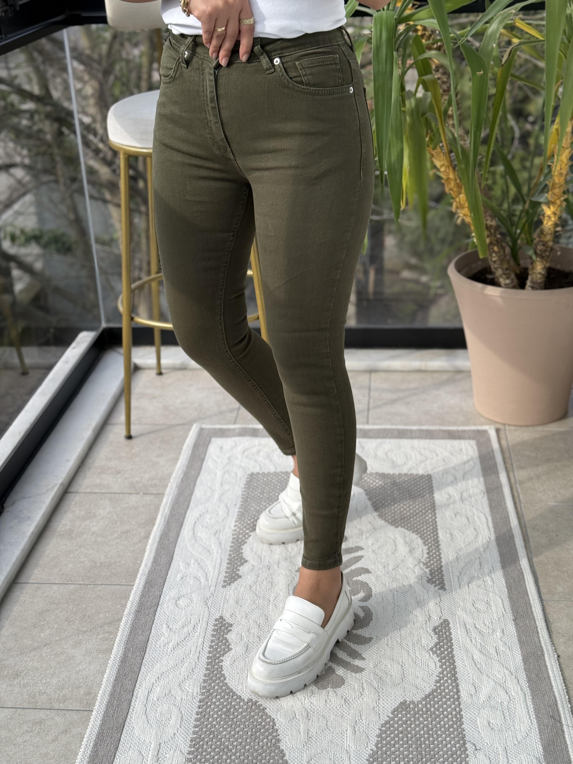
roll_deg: +3.5
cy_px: 382
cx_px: 286
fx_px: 1059
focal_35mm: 48
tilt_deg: -37.0
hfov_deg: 30.3
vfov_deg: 39.7
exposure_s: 1/450
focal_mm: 6.76
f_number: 1.78
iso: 80
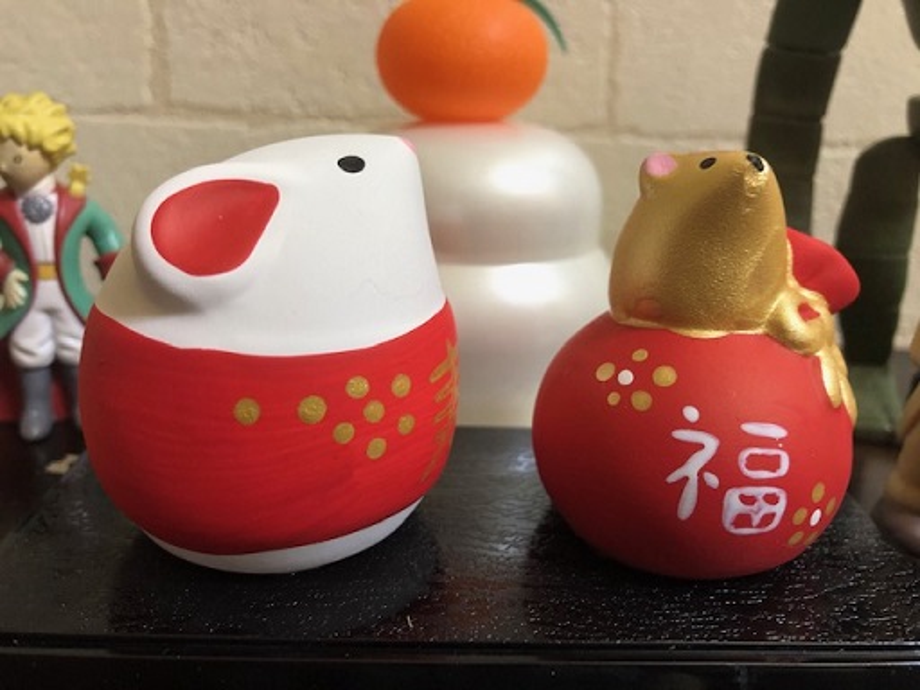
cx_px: 460
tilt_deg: -16.7
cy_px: 345
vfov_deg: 49.7
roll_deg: -2.5
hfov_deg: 63.4
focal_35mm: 28
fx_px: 744
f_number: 1.8
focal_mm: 3.99
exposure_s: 1/17
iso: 50
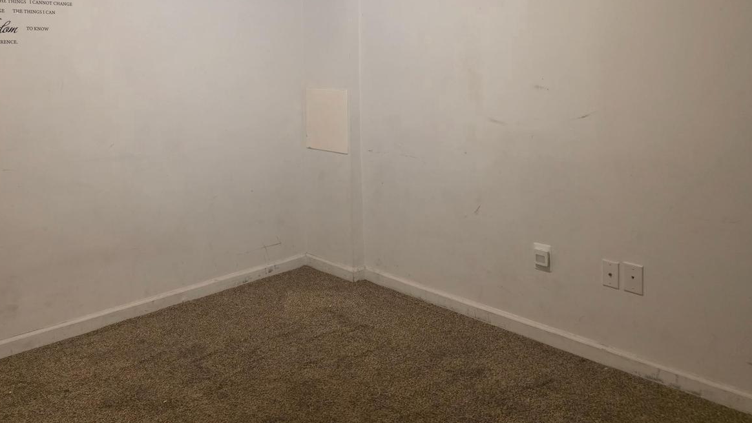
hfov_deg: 62.1
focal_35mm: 31
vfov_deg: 36.6
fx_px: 618
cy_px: 87
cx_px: 301
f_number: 1.7
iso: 800
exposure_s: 1/120
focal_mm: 6.3
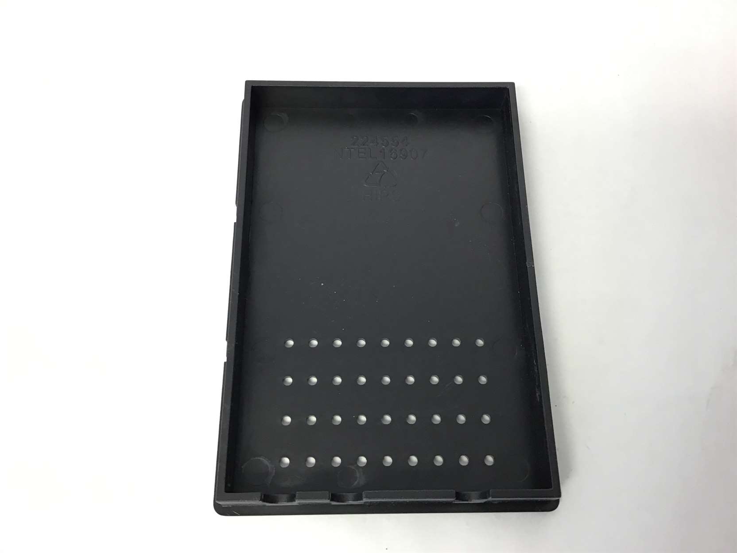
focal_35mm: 31
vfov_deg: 45.4
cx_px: 368
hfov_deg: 58.4
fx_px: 660
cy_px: 276
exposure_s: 1/30
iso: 64
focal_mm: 3.3
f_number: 2.4
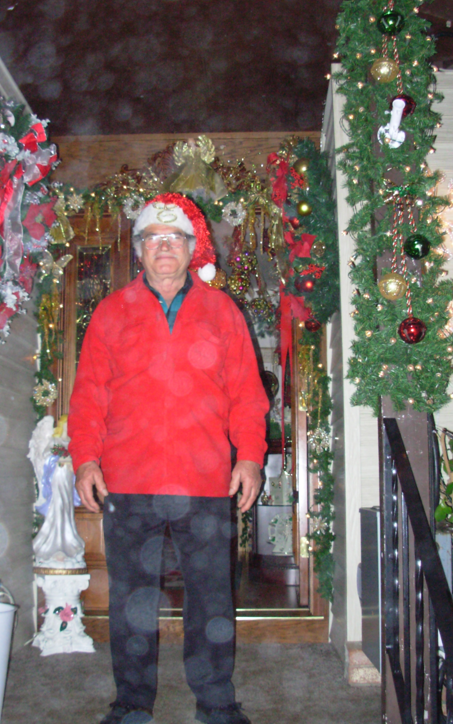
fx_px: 810
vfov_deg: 48.2
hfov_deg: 31.2
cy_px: 360
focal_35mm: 41
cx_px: 202
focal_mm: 6.3
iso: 168
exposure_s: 1/108
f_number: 2.9
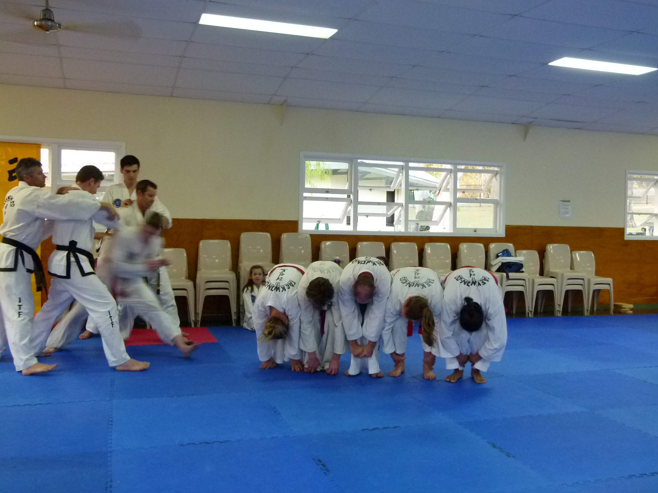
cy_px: 246
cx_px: 329
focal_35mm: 34
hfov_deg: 54.0
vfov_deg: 41.8
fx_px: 646
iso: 400
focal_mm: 6.1
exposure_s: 1/30
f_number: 3
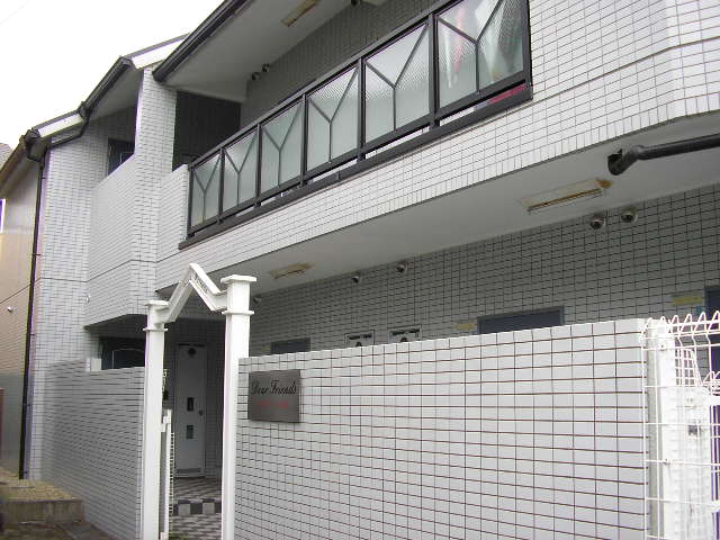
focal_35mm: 38
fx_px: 790
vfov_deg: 37.7
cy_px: 270
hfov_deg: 49.0
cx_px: 360
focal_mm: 5.8
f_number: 2.9
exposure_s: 1/107
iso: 71
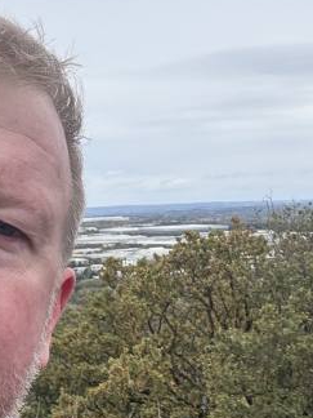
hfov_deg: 19.8
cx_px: 227
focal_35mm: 74
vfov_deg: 26.3
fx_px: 892
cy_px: 188
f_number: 1.9
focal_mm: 2.69
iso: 25
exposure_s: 1/286
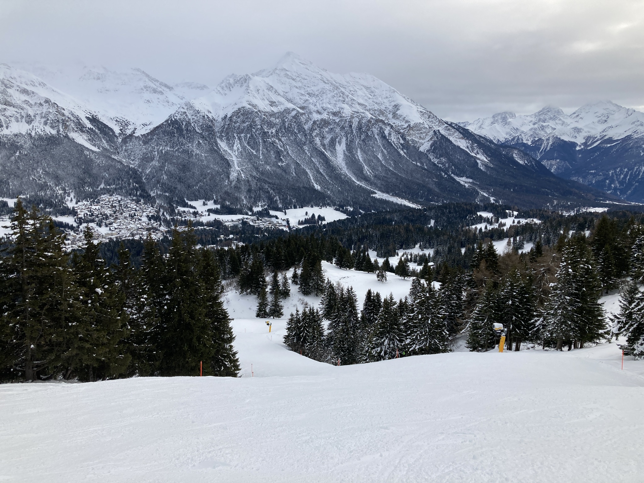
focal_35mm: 28
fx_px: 521
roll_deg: +3.7
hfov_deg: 63.4
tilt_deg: -11.2
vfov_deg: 49.7
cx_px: 322
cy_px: 242
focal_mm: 3.99
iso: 20
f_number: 1.8
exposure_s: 1/1799
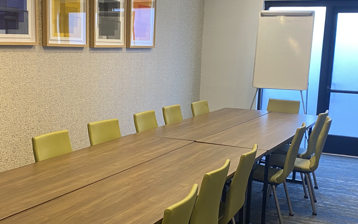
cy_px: 136
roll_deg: -2.3
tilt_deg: -11.0
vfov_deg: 24.8
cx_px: 159
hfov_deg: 38.8
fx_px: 507
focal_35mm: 52
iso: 200
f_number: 1.8
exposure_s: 1/60
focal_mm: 4.25
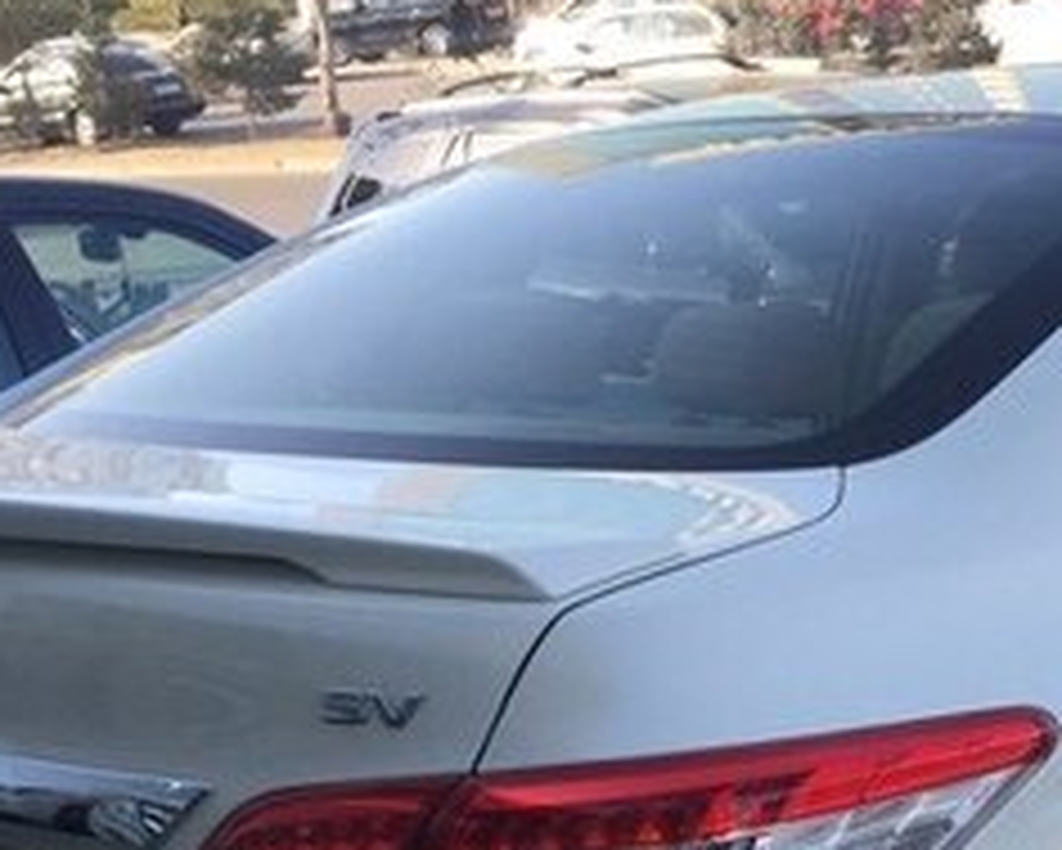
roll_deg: +4.3
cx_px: 896
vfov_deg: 18.5
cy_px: 987
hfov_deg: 23.7
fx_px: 2484
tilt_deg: -21.7
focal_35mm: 79
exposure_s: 1/425
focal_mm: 4.15
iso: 32
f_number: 2.2
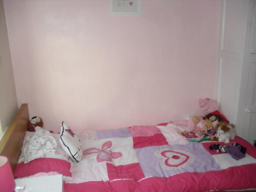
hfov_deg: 52.6
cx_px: 128
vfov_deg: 40.7
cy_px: 96
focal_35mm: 35
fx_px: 259
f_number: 3.2
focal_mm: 6.3
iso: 200
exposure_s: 1/45
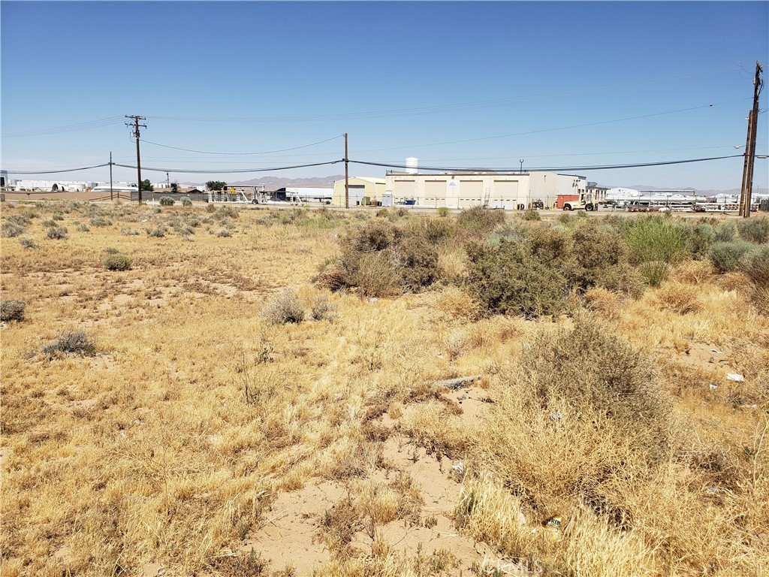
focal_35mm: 26
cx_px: 384
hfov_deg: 67.3
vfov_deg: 53.1
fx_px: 578
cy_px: 288
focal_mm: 4.3
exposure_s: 1/1967
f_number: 2.4
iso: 50
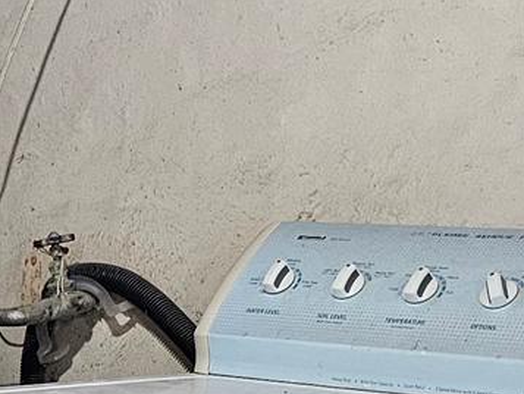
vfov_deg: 10.9
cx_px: -424
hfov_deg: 13.4
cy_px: 563
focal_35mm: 132
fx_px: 1999
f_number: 1.7
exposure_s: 1/120
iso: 640
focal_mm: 6.3
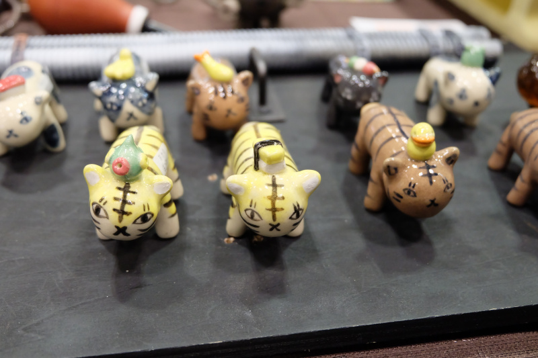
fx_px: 538
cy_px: 179
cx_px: 269
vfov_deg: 36.9
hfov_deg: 53.1
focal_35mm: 36
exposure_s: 1/60
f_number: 4.2
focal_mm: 24.3
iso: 3200
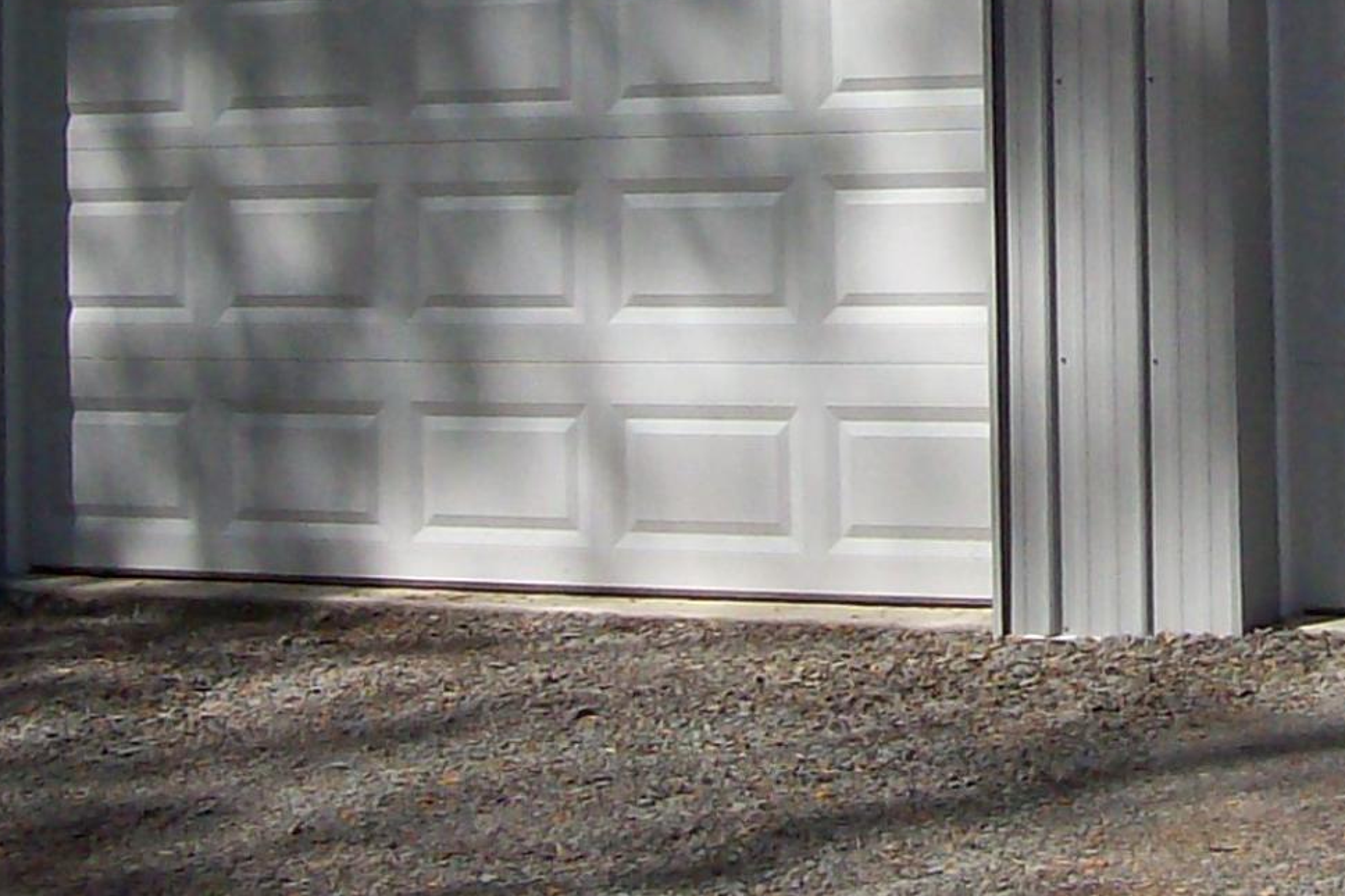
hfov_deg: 17.3
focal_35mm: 116
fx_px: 4333
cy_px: -99
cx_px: 1294
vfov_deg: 11.6
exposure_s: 1/951
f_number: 4.8
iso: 80
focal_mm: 6
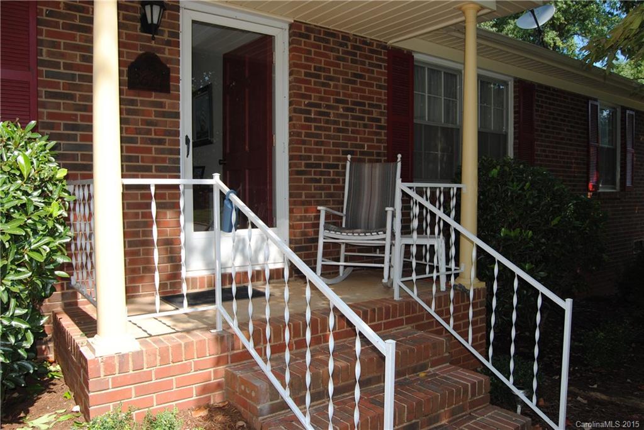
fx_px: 483
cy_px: 215
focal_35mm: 27
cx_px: 322
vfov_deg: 48.0
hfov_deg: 67.4
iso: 100
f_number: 5.6
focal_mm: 18
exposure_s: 1/200
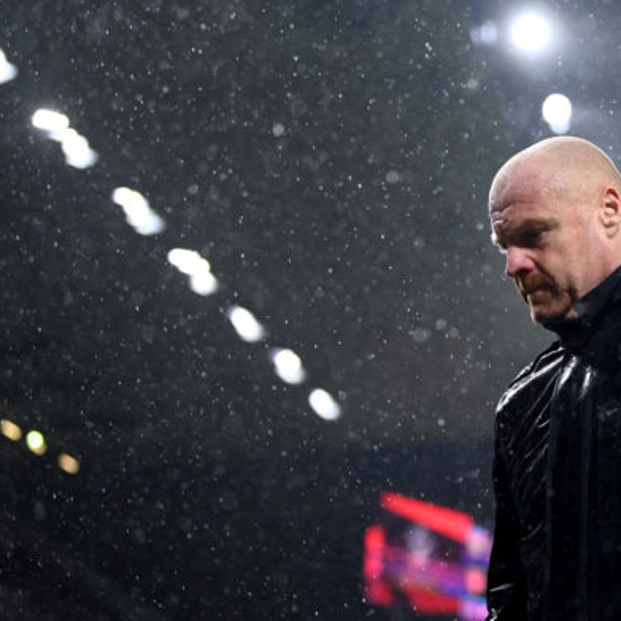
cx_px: 573
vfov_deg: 15.3
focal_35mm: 114
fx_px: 2314
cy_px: 302
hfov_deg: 15.1
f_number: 2.8
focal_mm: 70
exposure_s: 1/1600
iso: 2500
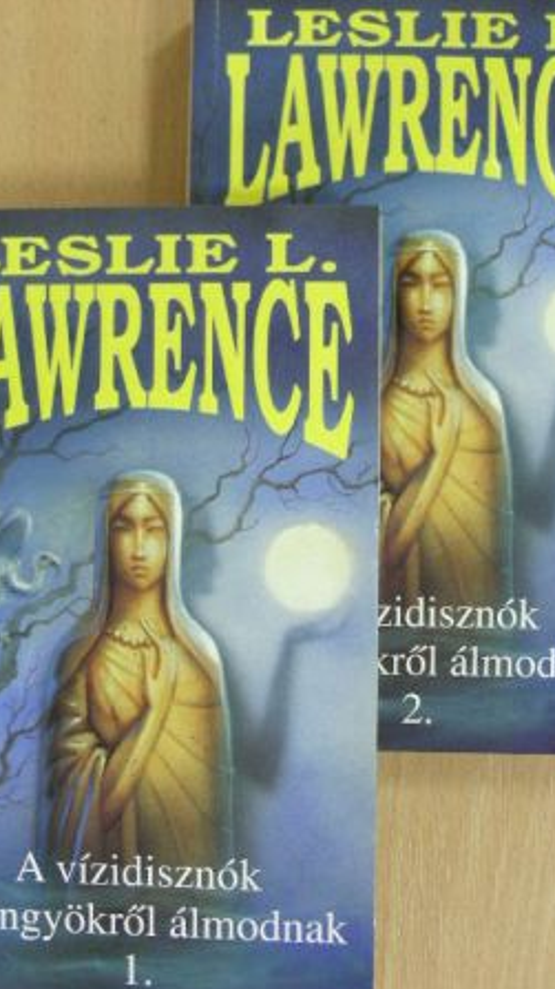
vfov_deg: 39.2
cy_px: 499
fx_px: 1388
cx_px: 287
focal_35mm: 53
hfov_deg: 22.6
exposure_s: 1/11.7
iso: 200
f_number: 3.5
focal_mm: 8
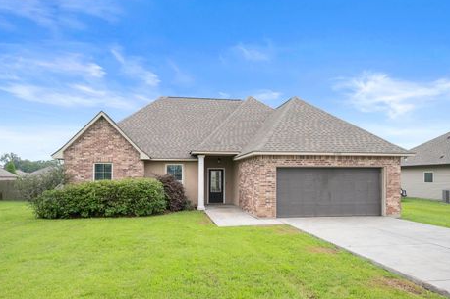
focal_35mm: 24
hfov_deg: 73.8
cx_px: 220
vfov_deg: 53.1
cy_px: 150
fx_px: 300
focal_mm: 22
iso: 320
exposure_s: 1/200
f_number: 10
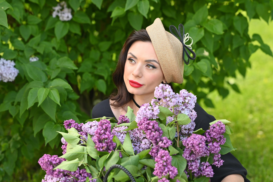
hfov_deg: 16.1
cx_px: 136
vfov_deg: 10.8
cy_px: 91
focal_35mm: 128
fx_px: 967
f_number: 2.8
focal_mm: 85
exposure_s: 1/640
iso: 320
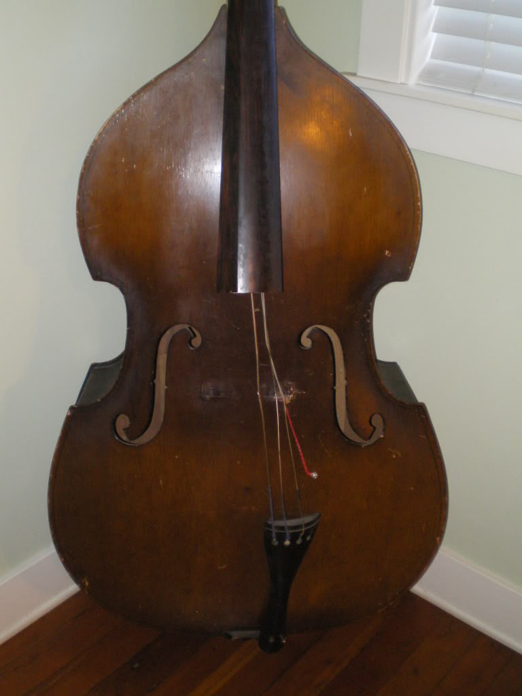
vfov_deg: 49.0
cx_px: 261
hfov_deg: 37.7
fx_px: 764
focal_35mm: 38
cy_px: 348
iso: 400
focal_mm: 6.3
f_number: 3.1
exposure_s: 1/30
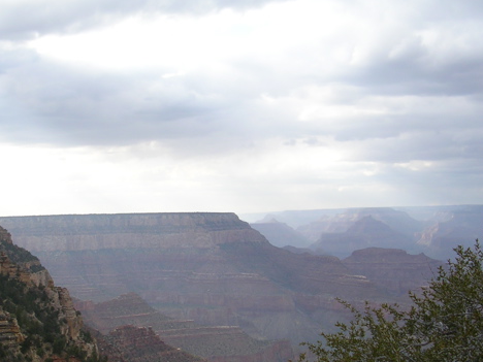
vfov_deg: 27.9
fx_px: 726
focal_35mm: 52
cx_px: 198
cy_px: 238
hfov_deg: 36.7
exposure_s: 1/422
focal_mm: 5.8
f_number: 2.8
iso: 50
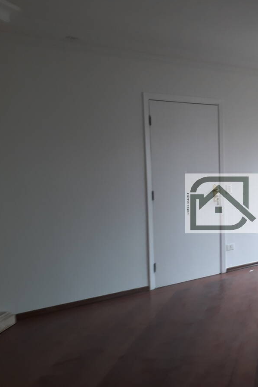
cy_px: 204
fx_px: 484
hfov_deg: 27.0
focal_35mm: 45
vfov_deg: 43.6
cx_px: 294
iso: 50
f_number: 1.9
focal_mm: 3.6
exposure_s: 1/30
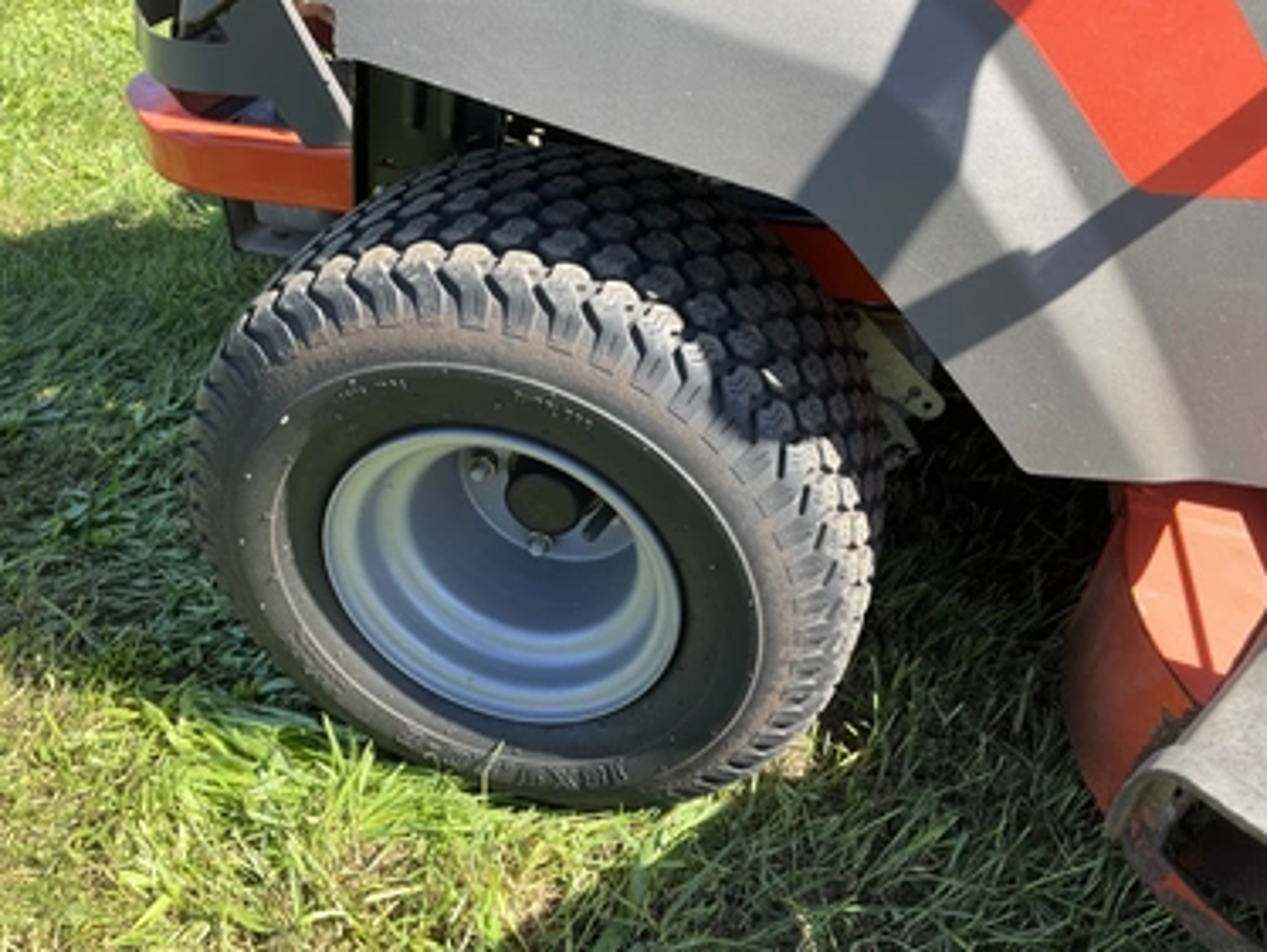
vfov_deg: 45.5
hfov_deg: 58.3
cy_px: 498
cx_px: 610
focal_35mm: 31
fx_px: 1135
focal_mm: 3
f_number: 1.8
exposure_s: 1/279
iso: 25
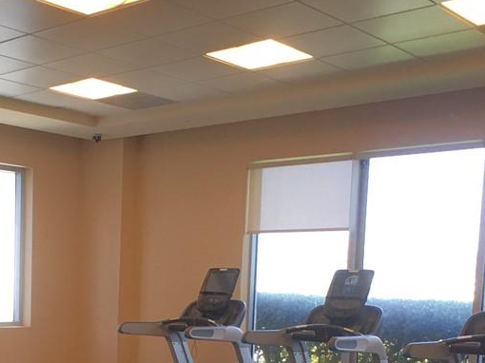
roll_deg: -1.6
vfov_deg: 15.8
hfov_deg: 21.3
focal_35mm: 91
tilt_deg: -6.6
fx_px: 1274
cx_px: 108
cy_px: 399
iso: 25
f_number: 2.2
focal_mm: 4.15
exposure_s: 1/30
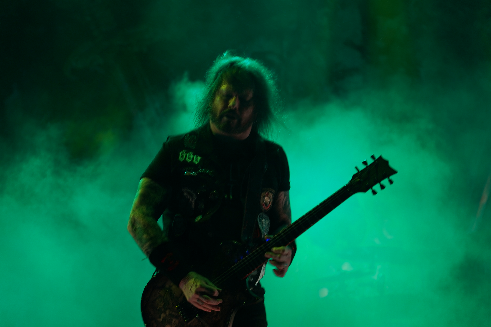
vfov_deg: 13.0
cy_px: 164
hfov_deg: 19.5
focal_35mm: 105
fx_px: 1432
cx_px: 246
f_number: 4
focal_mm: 105
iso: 320
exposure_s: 1/125
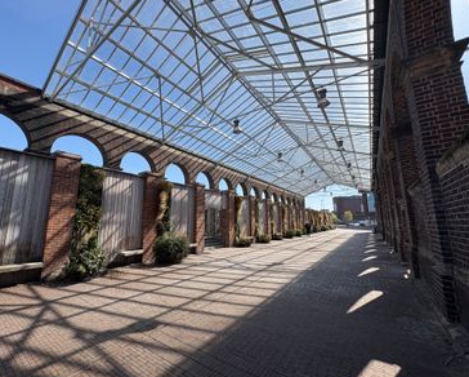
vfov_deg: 84.1
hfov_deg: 96.5
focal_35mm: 15
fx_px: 208
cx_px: 214
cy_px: 187
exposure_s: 1/1449
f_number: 2.2
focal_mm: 2.22
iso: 50
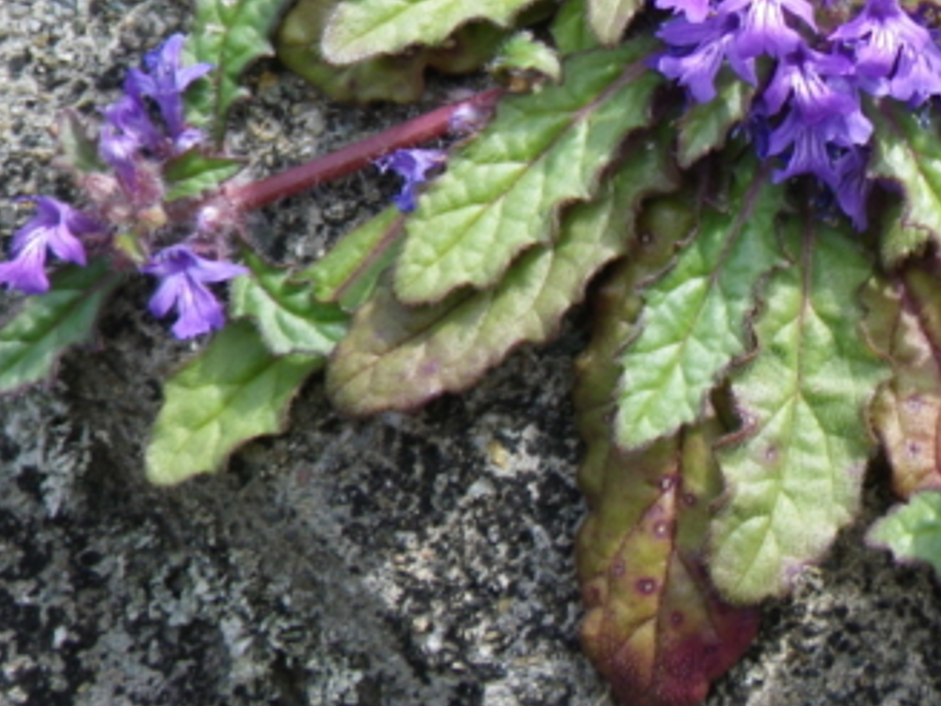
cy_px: -123
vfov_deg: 17.0
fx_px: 2256
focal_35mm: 83
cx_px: 775
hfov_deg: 23.2
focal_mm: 6.1
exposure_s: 1/200
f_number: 4.6
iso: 80
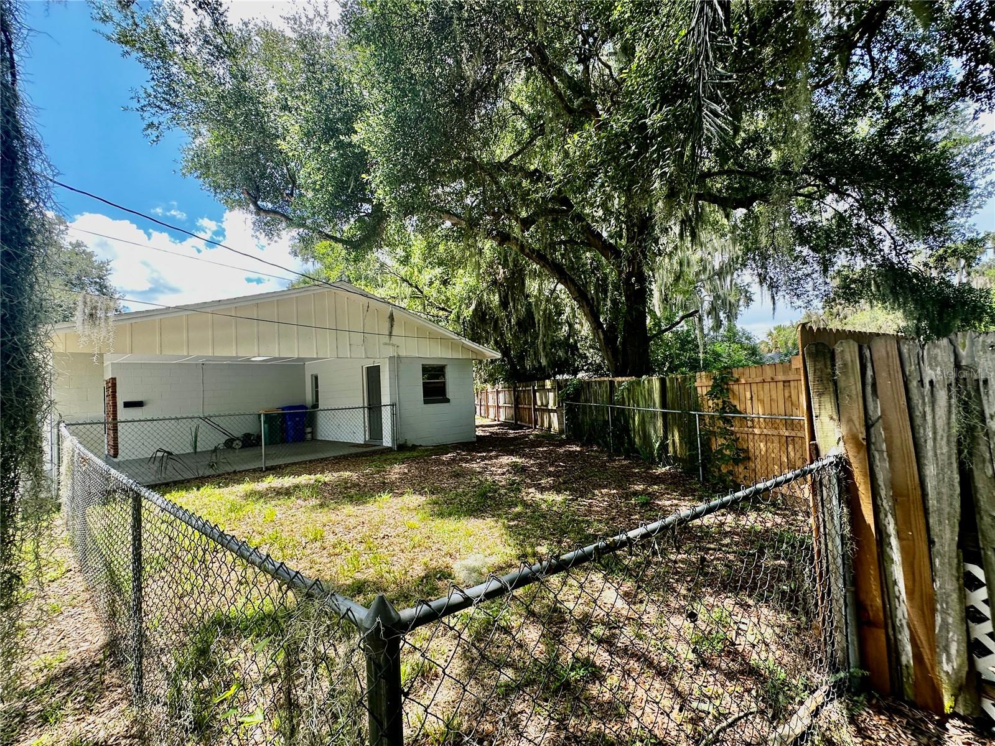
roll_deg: -1.8
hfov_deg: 102.1
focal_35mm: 14
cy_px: 373
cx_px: 498
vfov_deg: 85.7
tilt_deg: +2.6
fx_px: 402
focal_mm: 2.22
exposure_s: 1/280
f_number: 2.2
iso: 40
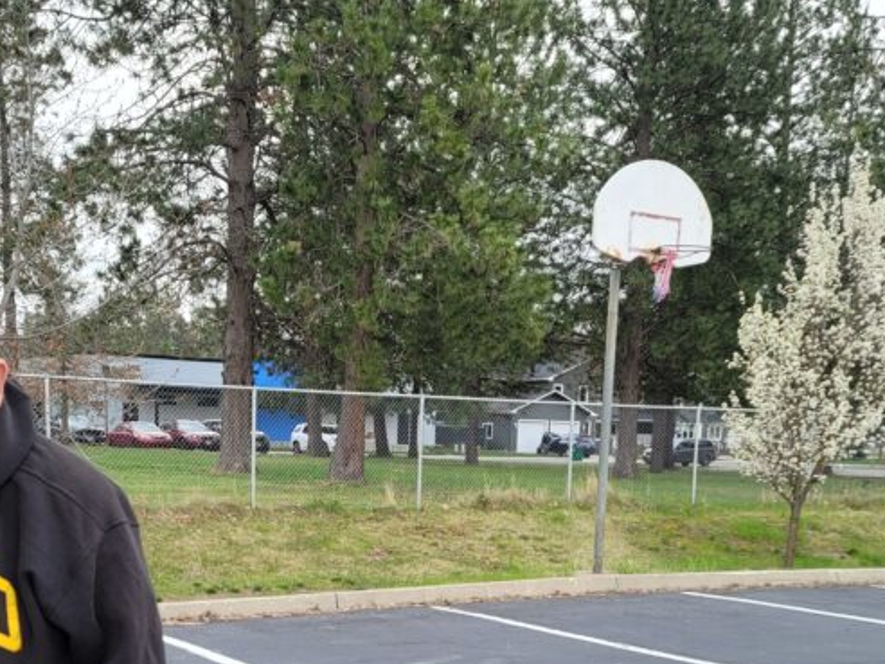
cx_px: 392
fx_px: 1329
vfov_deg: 26.8
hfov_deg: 36.8
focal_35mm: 52
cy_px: 632
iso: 20
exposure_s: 1/176
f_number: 1.8
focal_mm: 7
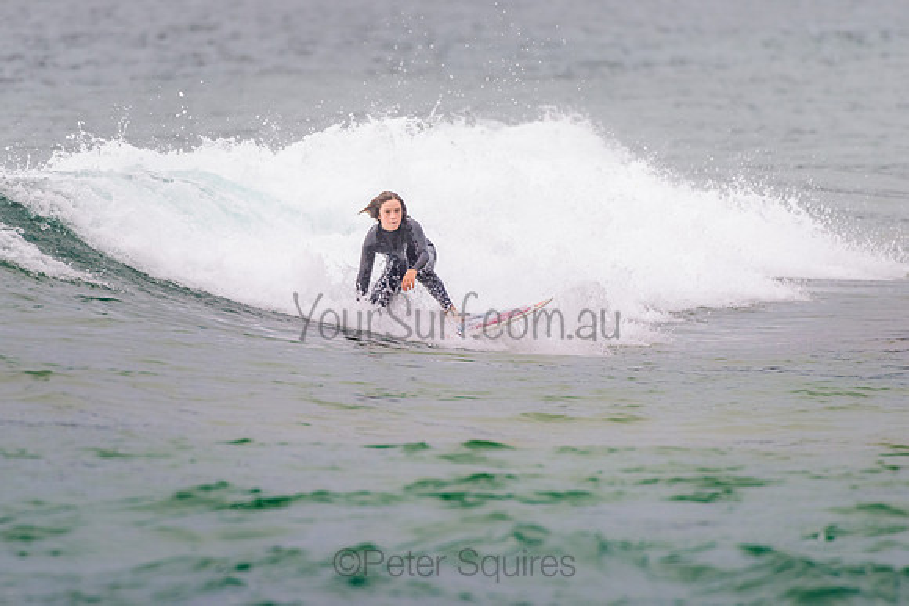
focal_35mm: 613
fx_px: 15480
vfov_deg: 2.2
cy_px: 249
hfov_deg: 3.4
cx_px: 395
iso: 360
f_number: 5.6
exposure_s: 1/800
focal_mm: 500
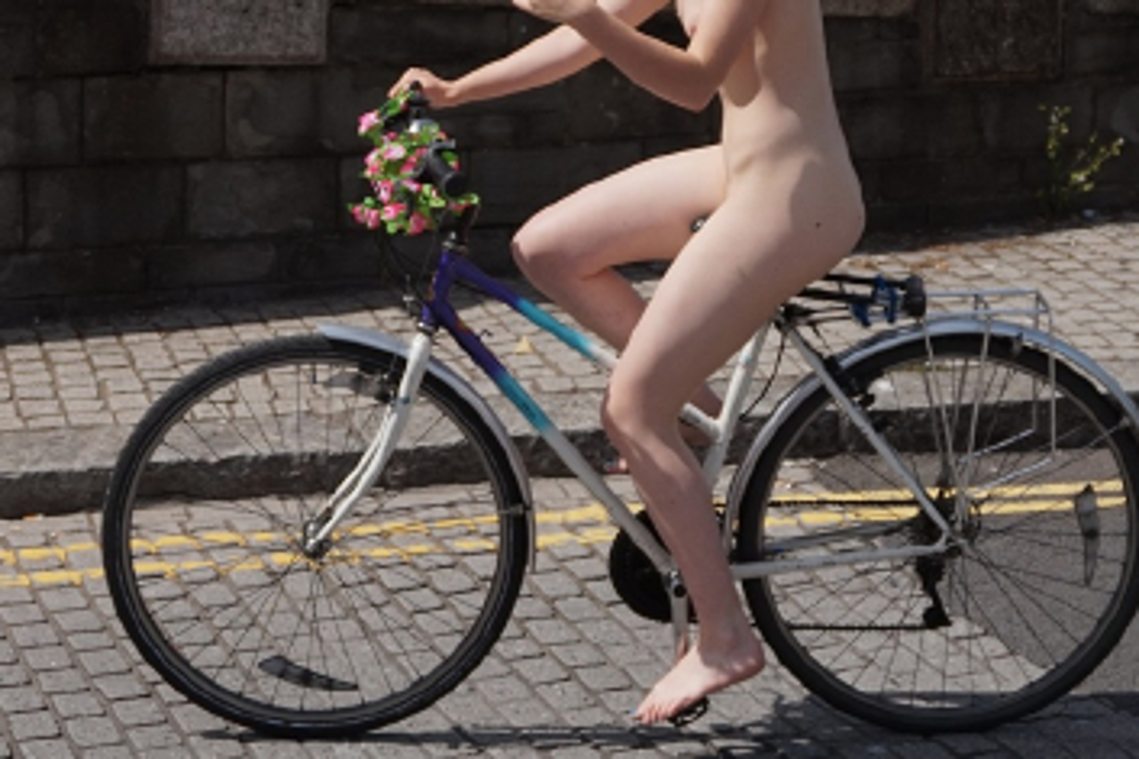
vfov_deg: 15.3
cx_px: 507
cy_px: 73
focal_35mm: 88
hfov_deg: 23.1
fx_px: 2786
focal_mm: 27
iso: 100
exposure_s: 1/2000
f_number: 4.5
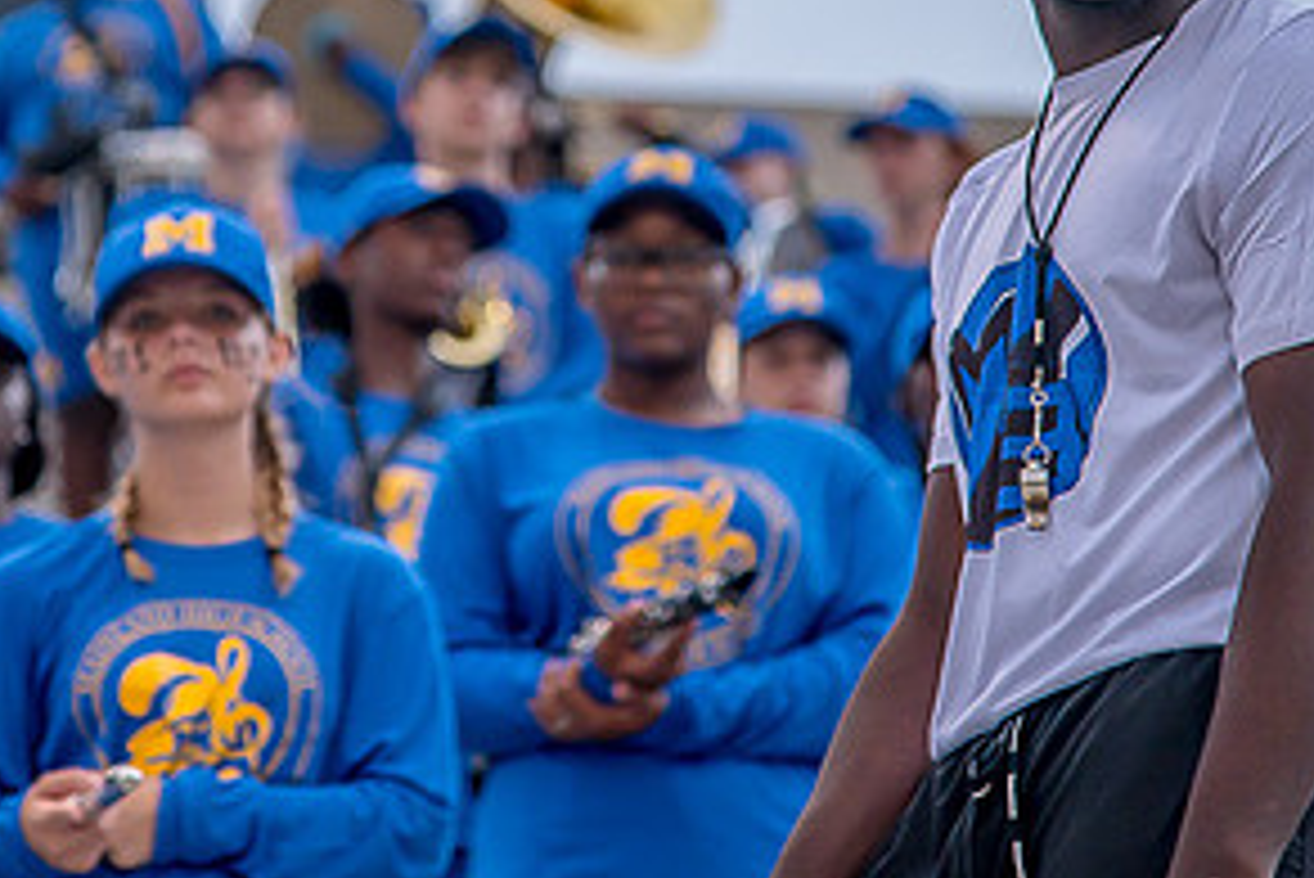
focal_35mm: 238
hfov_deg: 8.6
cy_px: 162
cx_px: 472
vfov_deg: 5.8
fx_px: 8691
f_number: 4
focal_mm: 120
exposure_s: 1/250
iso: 400
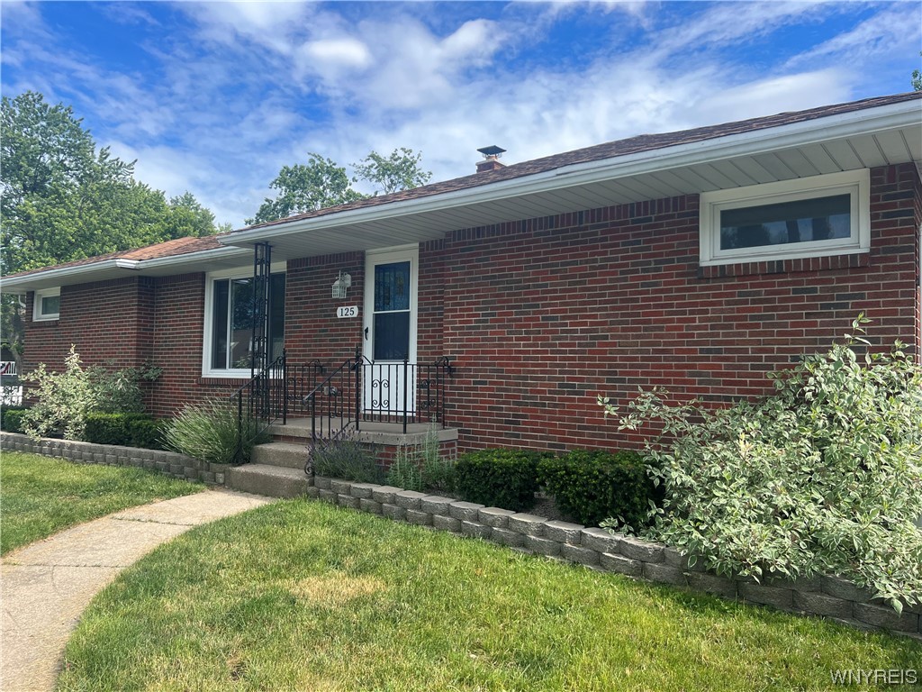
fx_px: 693
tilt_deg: +3.3
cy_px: 346
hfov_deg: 67.3
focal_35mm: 26
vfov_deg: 53.1
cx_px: 461
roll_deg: -1.0
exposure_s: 1/1972
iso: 50
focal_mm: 5.7
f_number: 1.5
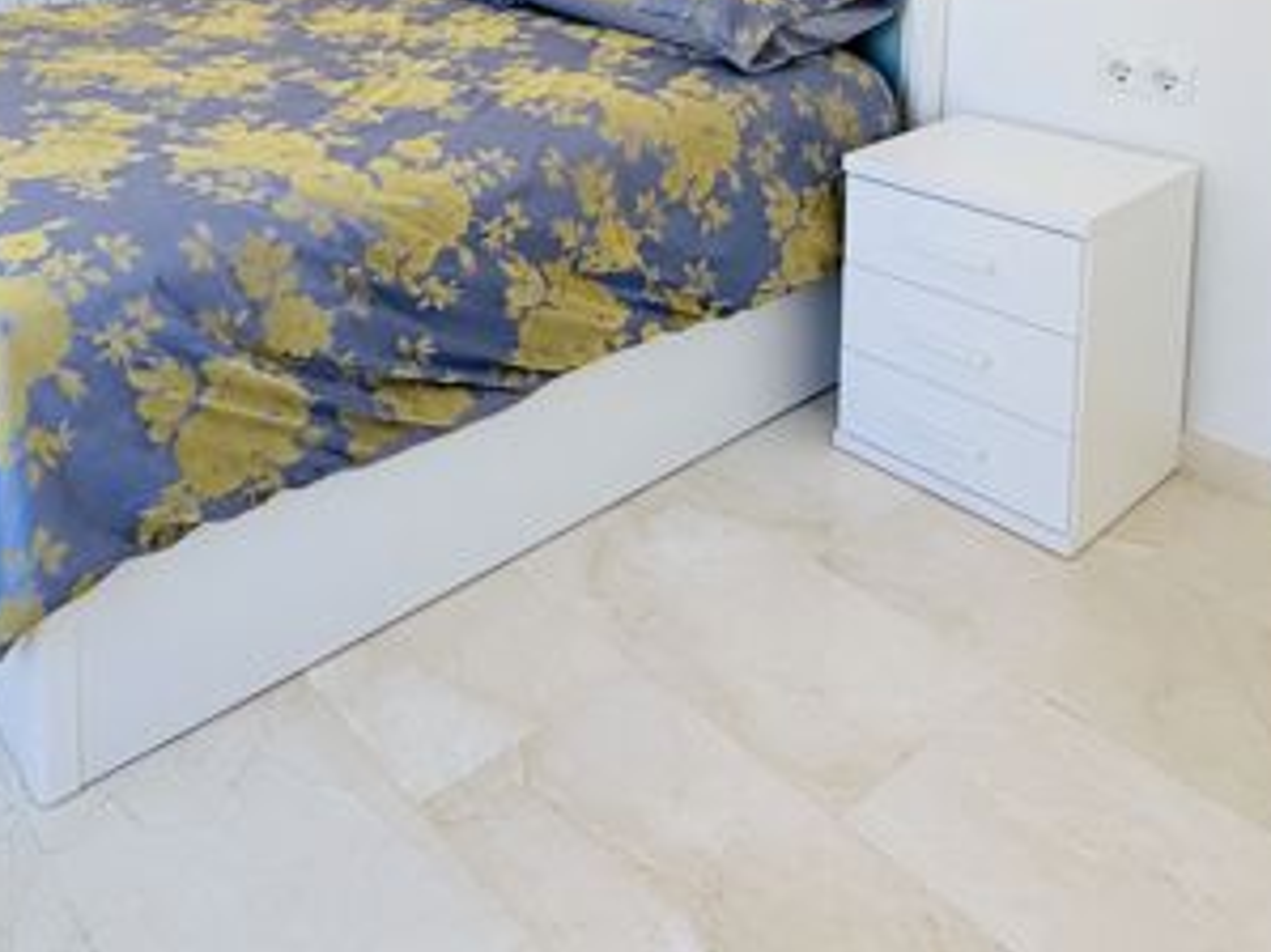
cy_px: -98
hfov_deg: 52.9
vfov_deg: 36.3
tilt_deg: -6.4
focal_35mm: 33
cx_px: 317
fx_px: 1211
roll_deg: +0.7
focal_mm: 2.22
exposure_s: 1/121
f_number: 2.2
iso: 80
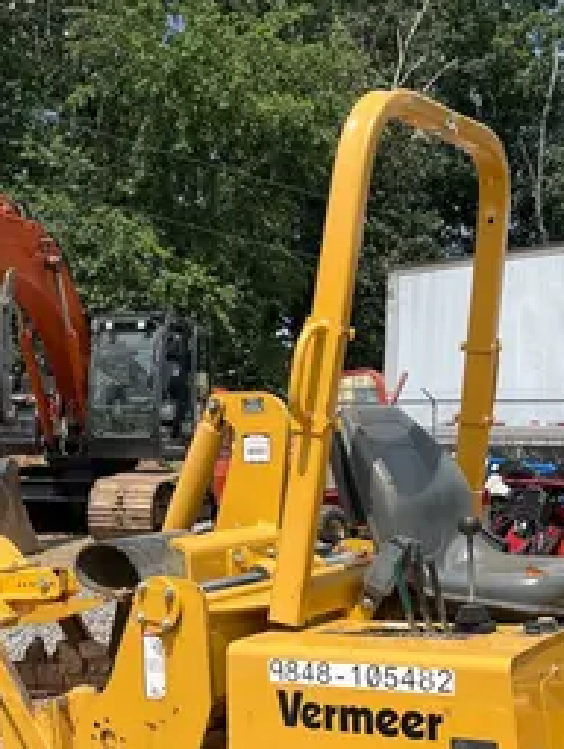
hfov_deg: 25.9
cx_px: 147
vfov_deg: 33.9
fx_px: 1214
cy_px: 524
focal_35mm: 56
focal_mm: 5.1
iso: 50
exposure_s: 1/2899
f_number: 1.6
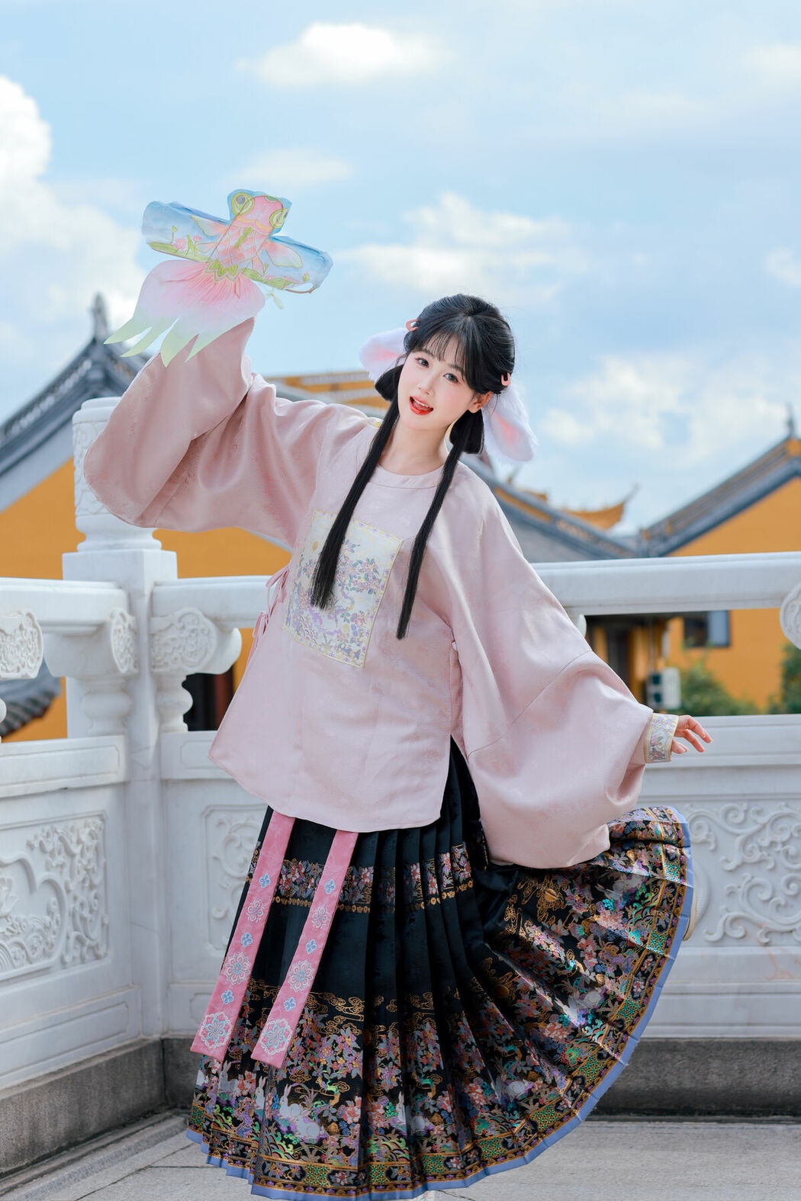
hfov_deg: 16.3
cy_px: 600
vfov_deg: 24.2
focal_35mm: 84
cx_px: 400
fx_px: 2803
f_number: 5
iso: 100
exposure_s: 1/320
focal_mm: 85
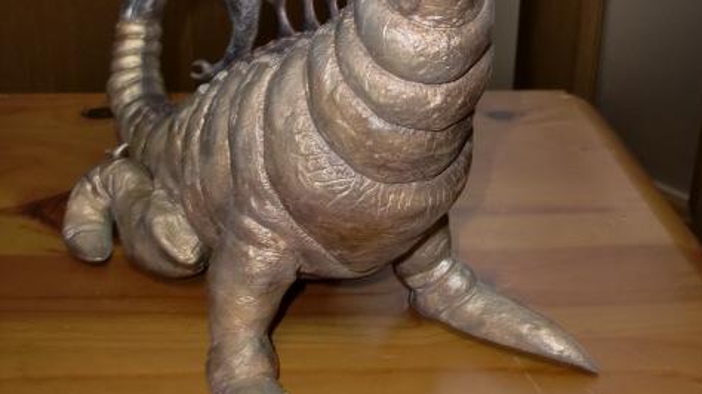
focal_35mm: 53
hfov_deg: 39.2
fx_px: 986
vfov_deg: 22.2
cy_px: 70
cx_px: 354
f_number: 2.8
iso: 125
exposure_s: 1/30
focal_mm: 6.3
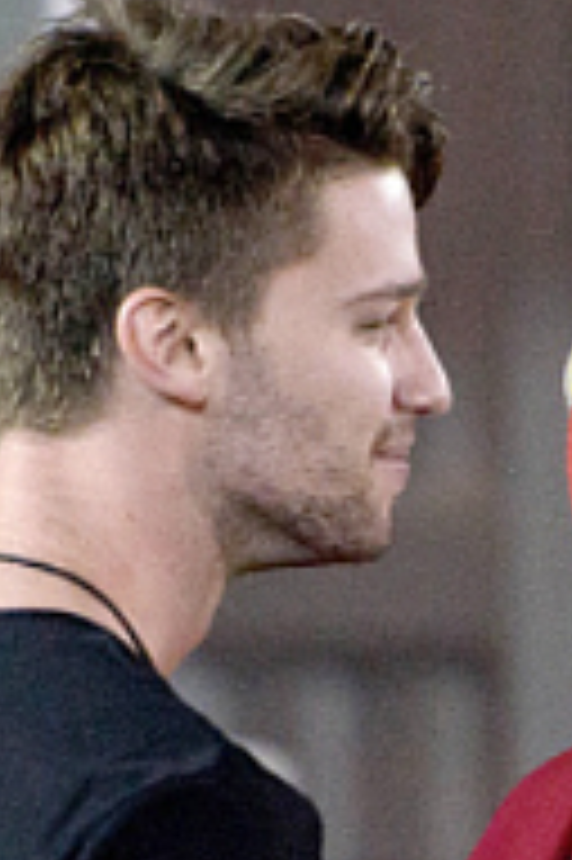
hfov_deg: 2.1
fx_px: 15304
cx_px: 500
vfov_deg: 3.2
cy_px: 554
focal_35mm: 641
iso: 2500
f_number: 2.8
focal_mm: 200
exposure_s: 1/1000
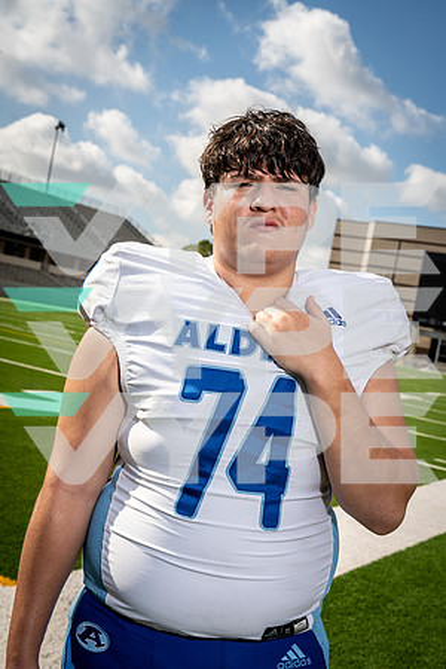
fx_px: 892
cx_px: 223
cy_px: 334
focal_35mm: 48
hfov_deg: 28.1
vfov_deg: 41.1
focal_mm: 48
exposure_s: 1/250
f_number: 8
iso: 125
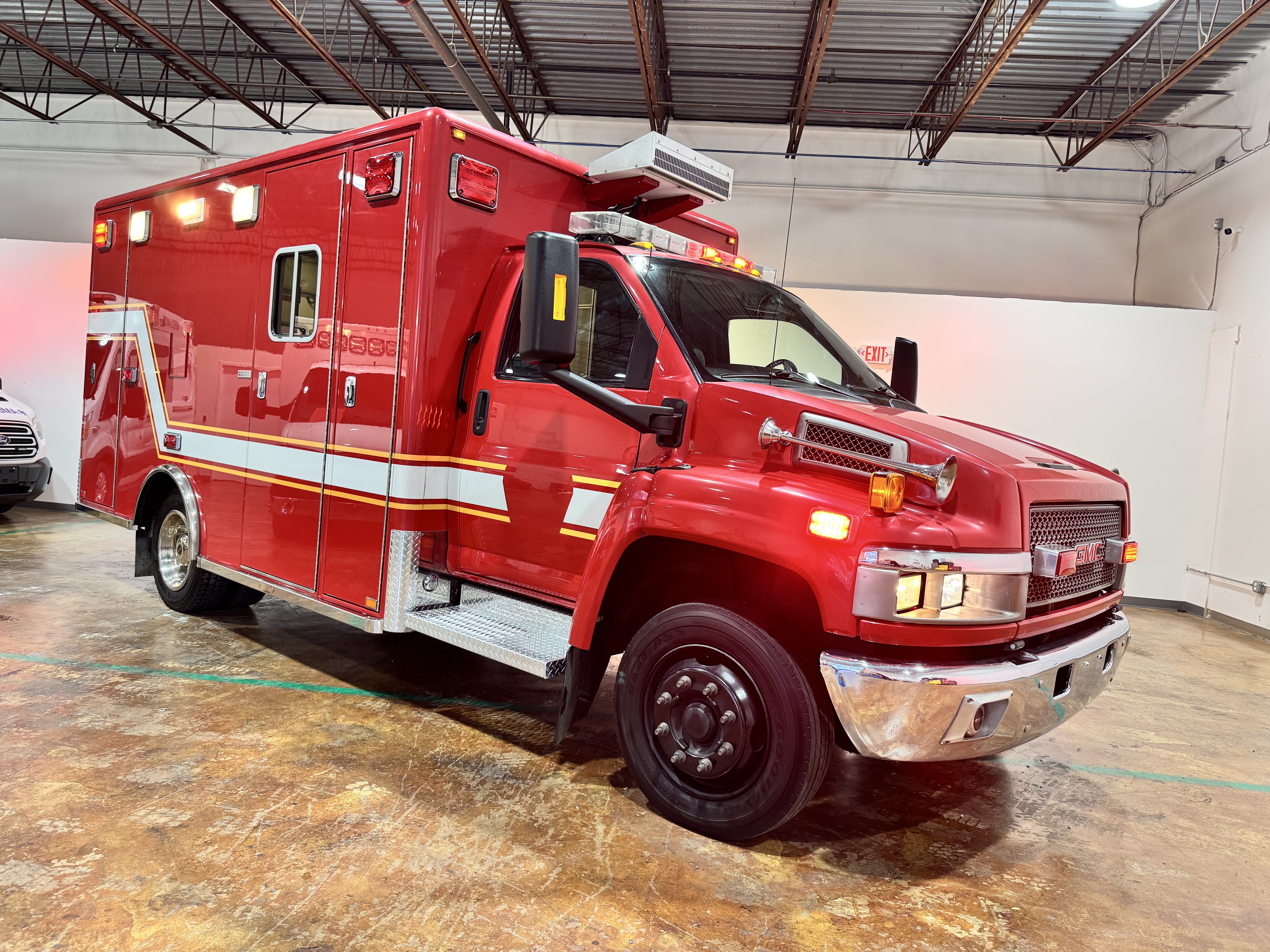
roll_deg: -4.4
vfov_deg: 56.8
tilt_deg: -2.6
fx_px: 881
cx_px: 635
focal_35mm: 24
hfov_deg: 71.6
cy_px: 476
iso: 160
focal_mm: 6.76
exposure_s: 1/100
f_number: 1.78
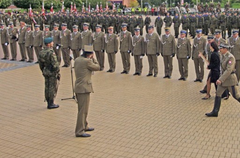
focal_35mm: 47
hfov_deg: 41.6
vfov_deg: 28.1
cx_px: 157
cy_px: 43
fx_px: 312
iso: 400
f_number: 8
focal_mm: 20
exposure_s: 1/750
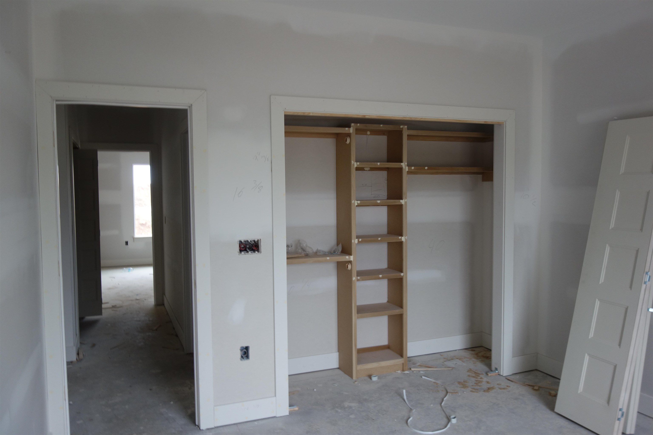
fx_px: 508
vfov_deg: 46.4
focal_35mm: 28
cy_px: 218
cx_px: 326
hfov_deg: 65.5
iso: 125
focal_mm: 10.53
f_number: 2
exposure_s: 1/30
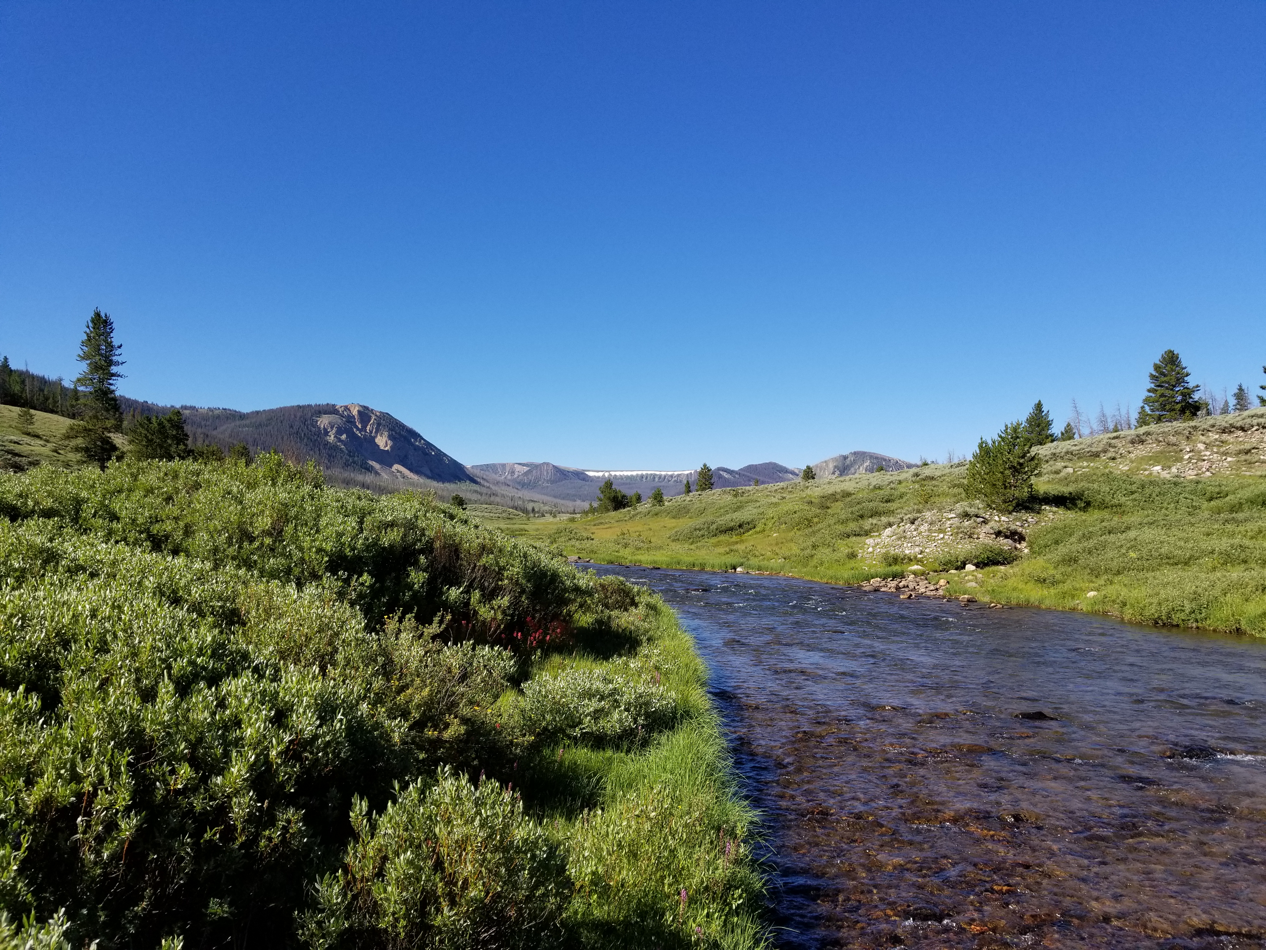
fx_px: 951
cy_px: 475
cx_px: 633
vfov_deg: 53.1
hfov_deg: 67.3
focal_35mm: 26
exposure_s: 1/2048
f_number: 1.7
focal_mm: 4.25
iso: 50
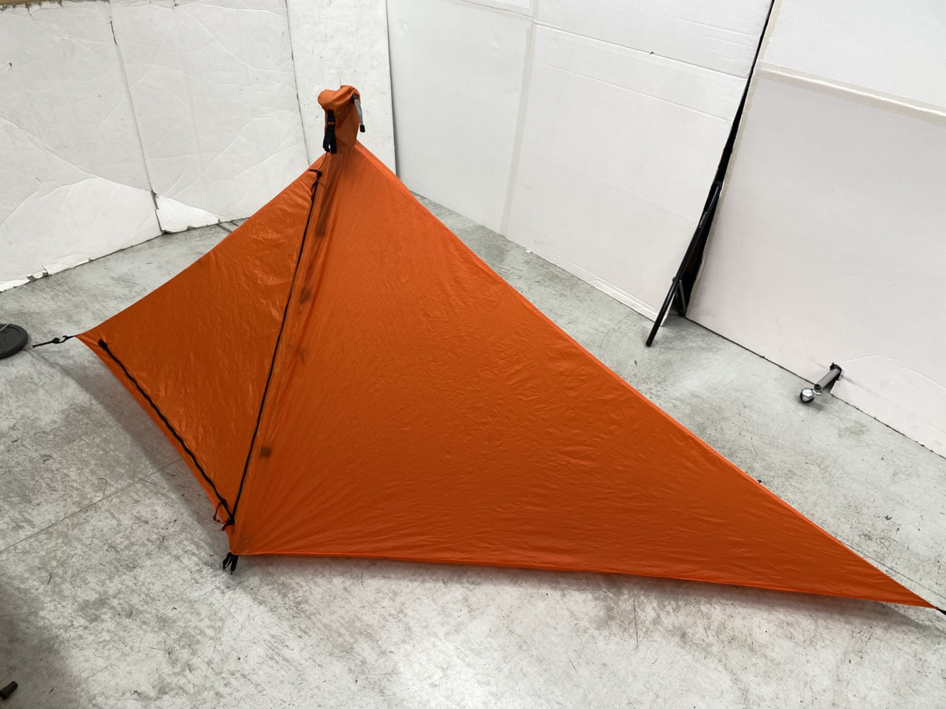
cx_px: 473
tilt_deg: -33.7
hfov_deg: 67.3
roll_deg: -5.2
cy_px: 354
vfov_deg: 53.1
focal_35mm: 26
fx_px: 711
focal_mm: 4.25
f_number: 1.8
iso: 80
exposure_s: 1/100
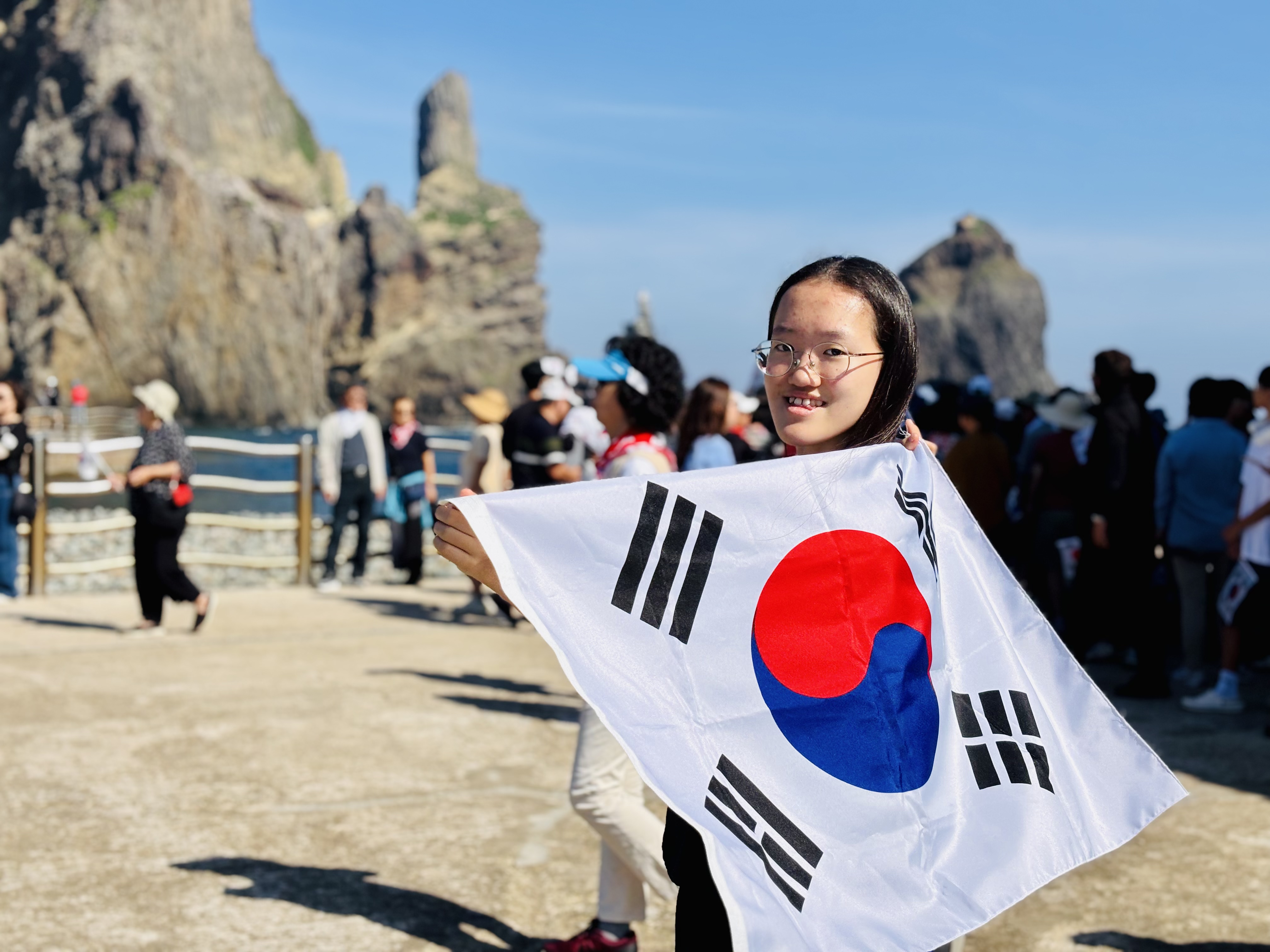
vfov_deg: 28.0
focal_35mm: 52
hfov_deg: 36.8
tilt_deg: -2.3
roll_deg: -1.0
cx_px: 635
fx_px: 1908
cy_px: 476
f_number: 1.6
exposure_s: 1/6711
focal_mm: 5.96
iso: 40
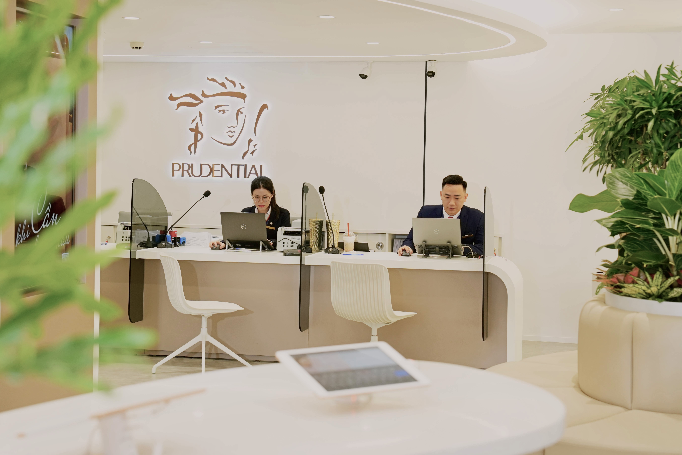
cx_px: 310
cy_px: 195
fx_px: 1212
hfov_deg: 31.4
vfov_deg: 21.2
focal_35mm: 64
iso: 640
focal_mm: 50
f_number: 4
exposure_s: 1/100
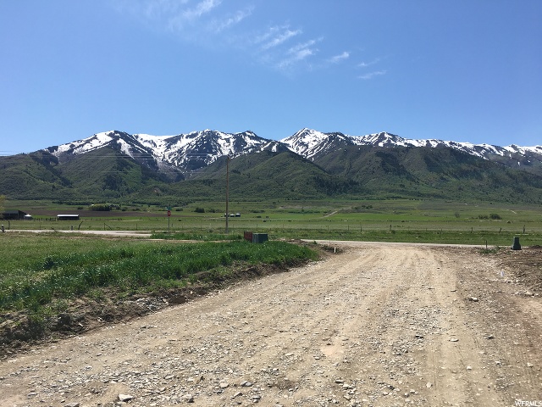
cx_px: 271
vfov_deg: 48.2
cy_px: 204
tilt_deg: +4.0
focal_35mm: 29
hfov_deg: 61.7
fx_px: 454
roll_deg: -0.5
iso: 25
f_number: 2.2
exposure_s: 1/2079
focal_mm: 4.15
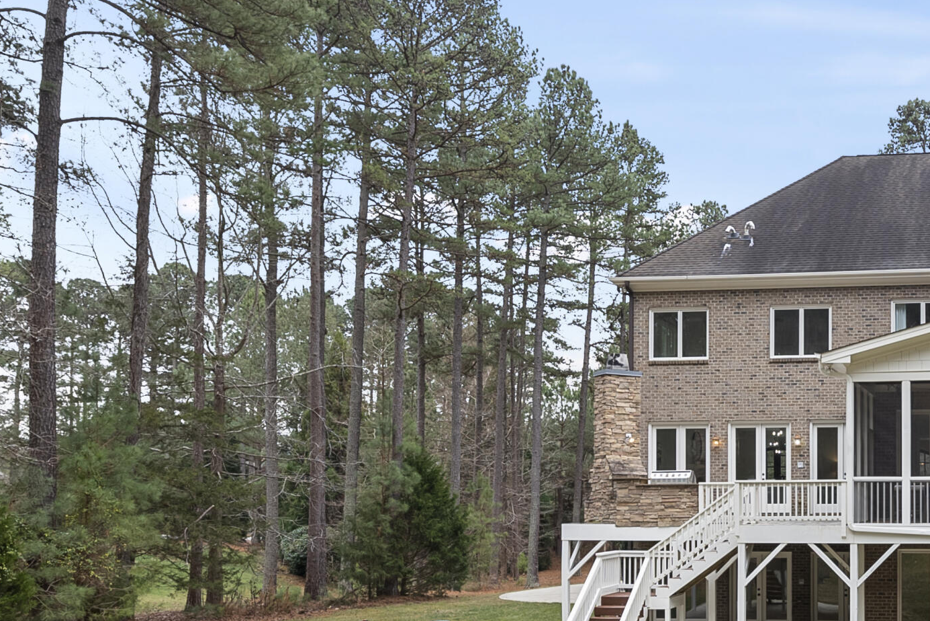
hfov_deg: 43.8
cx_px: 886
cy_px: 483
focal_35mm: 39
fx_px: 1008
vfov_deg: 33.4
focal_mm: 18
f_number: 7.1
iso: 250
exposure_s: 1/30
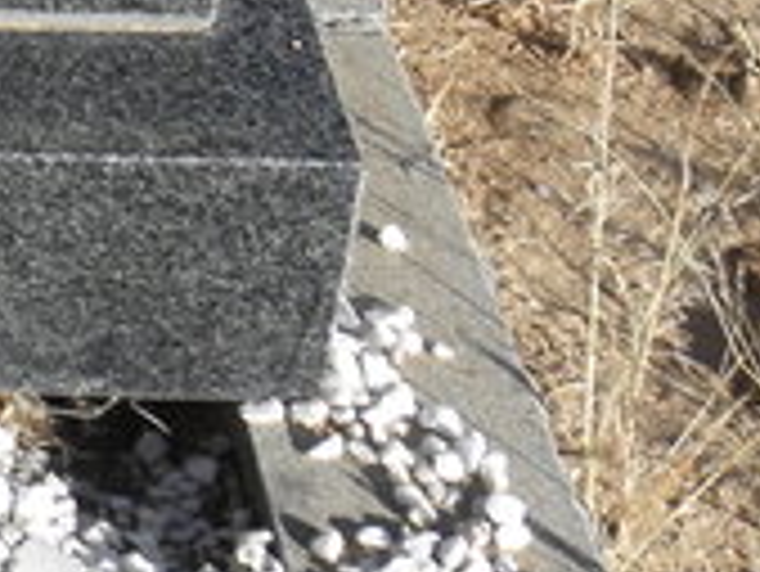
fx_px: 2702
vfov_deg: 10.8
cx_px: -778
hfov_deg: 13.6
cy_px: -662
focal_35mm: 123
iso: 64
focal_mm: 4.6
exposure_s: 1/160
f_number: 5.6
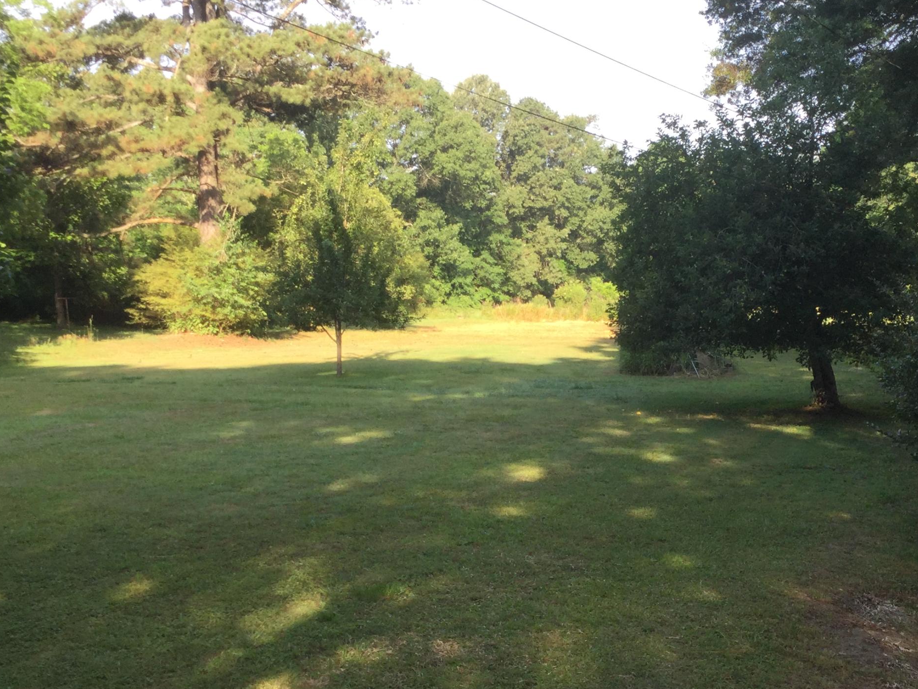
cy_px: 403
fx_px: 1326
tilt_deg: -5.8
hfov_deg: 37.9
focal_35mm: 50
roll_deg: -1.0
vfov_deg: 29.1
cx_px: 585
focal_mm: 3.3
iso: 25
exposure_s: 1/248
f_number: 2.4
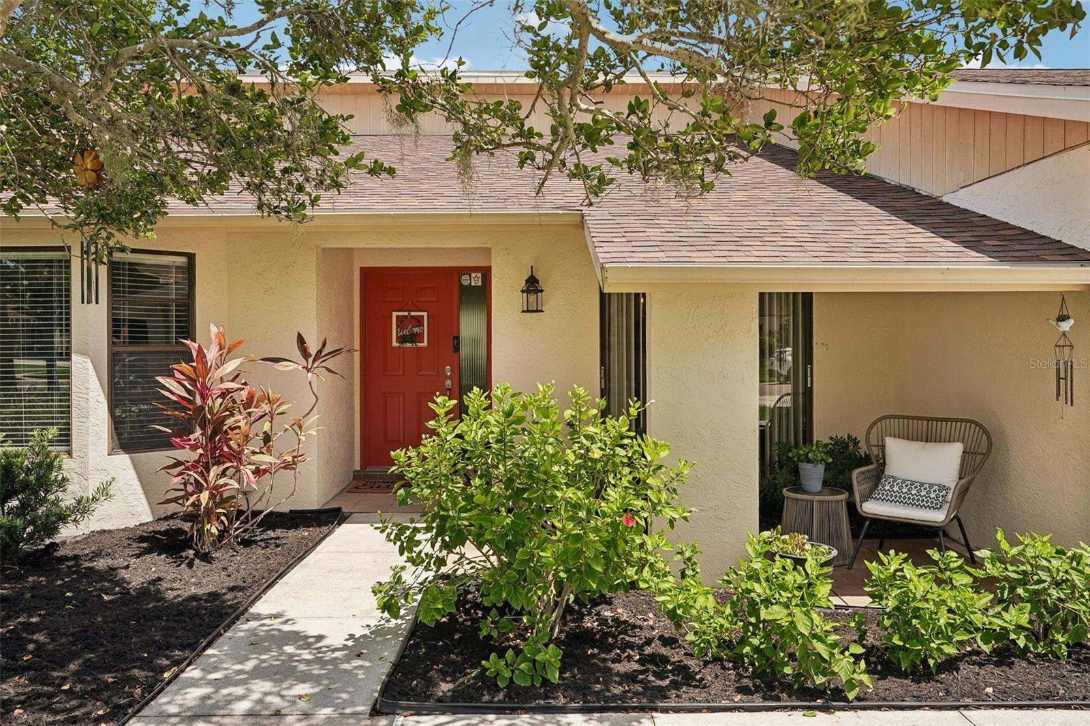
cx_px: 545
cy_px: 363
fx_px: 817
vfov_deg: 47.9
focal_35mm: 27
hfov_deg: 67.4
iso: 400
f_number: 8
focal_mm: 27
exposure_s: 1/500
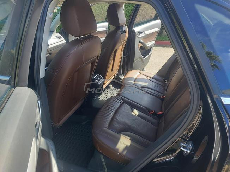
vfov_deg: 58.9
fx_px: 153
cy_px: 86
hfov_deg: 73.9
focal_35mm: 23
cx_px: 115
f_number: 1.8
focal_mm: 5.06
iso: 32
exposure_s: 1/100
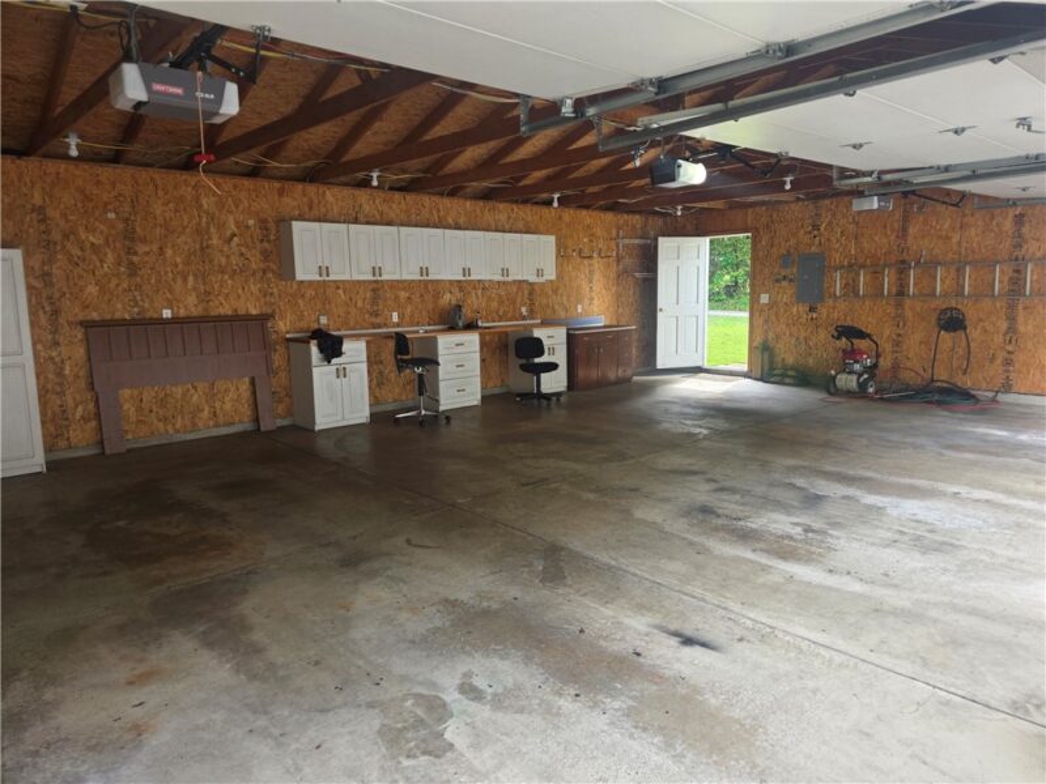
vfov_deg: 58.9
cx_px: 523
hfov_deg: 73.9
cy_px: 392
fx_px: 695
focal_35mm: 23
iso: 80
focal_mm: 6.3
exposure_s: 1/180
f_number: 1.7
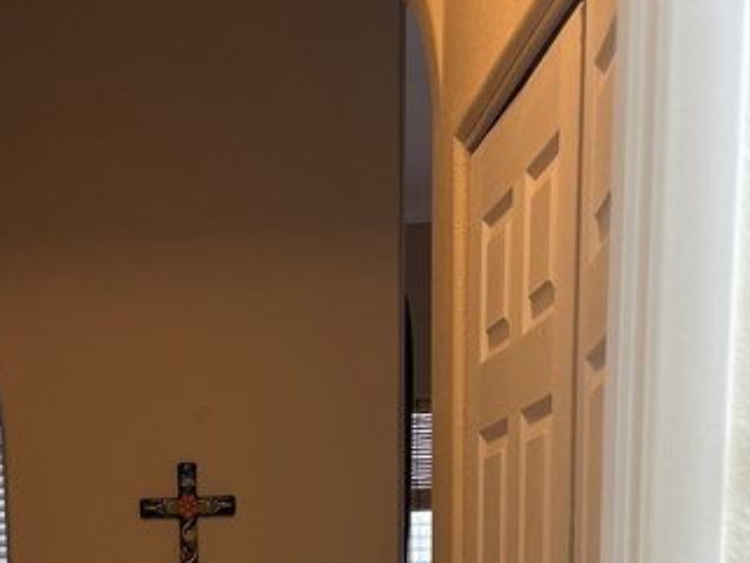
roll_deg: +2.1
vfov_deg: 15.4
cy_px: 1000
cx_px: 96
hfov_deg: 23.0
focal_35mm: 83
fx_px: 1799
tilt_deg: -10.9
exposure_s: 1/60
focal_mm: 5.96
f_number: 1.6
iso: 80
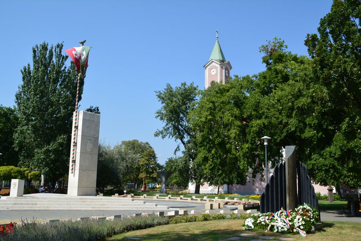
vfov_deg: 40.0
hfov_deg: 57.2
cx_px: 180
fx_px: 331
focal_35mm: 33
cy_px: 120
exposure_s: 1/400
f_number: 10
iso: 250
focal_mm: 22
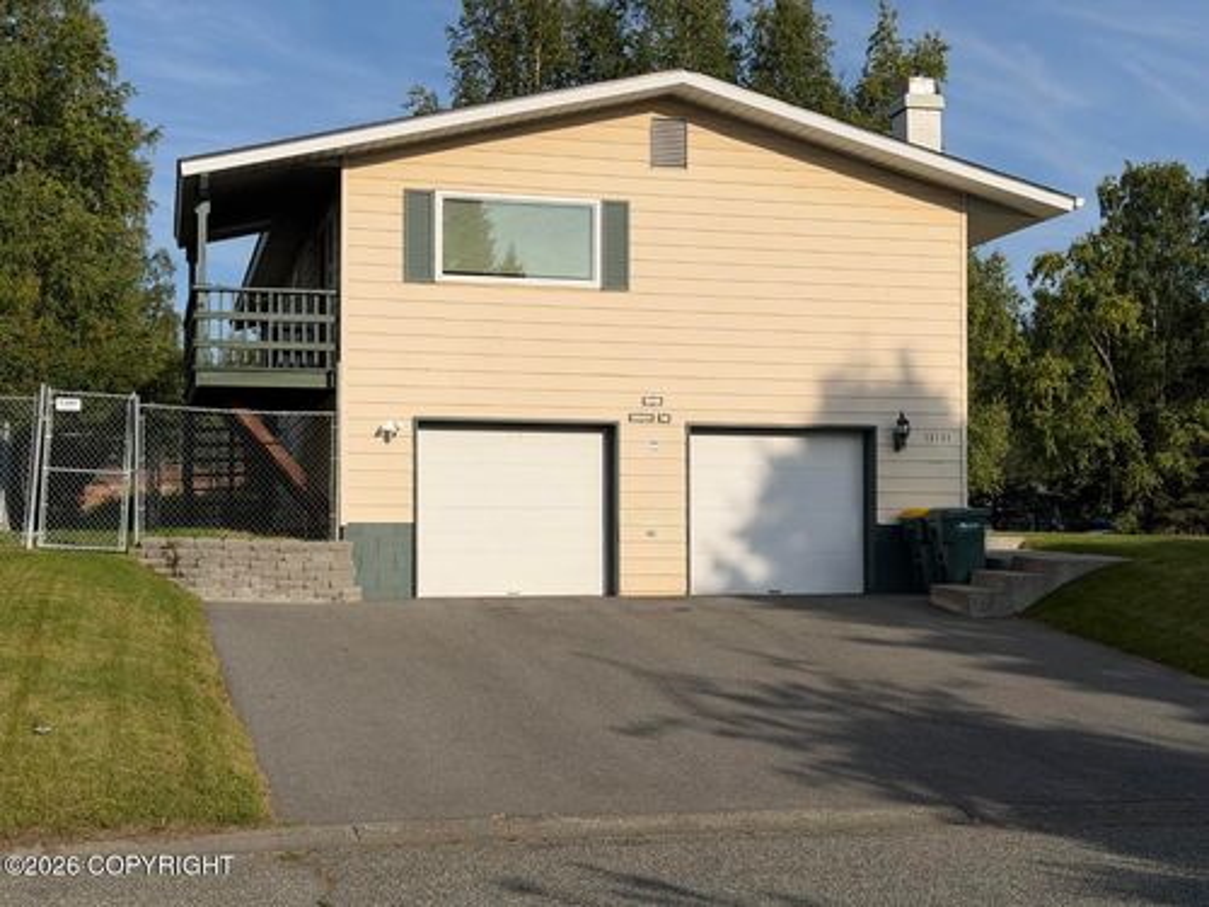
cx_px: 604
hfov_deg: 39.7
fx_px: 1676
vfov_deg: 30.3
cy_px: 454
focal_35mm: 48
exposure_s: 1/9901
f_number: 1.78
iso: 64
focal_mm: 6.76
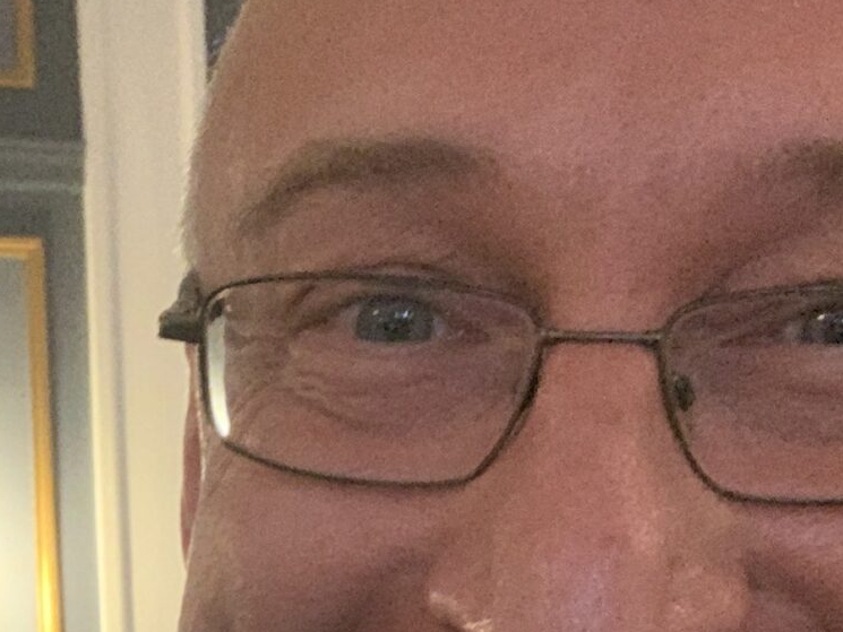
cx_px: -131
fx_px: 2679
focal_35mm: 110
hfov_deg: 17.2
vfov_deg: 12.9
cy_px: 908
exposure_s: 1/30
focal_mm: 2.87
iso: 500
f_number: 2.2
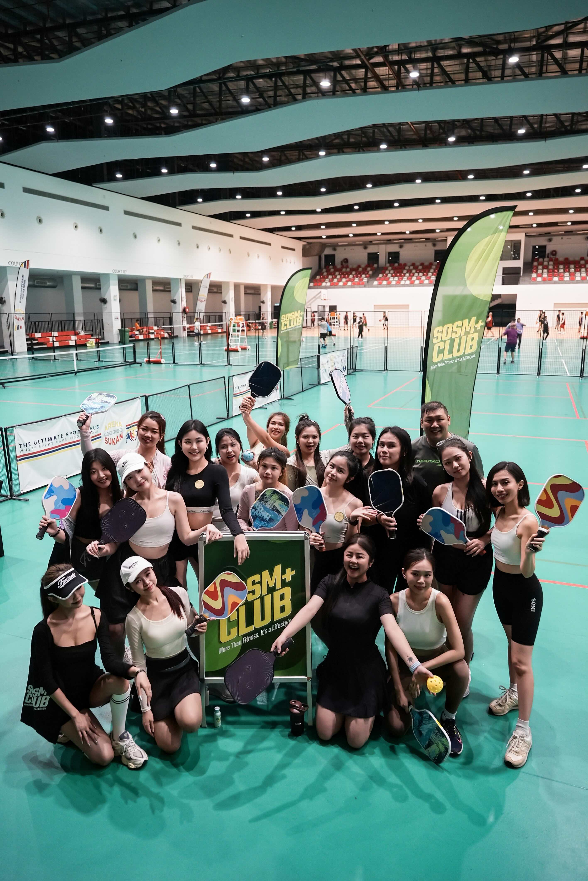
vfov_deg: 73.7
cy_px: 440
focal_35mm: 24
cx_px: 294
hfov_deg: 53.2
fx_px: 587
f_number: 3.2
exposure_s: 1/125
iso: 1000
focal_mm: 24
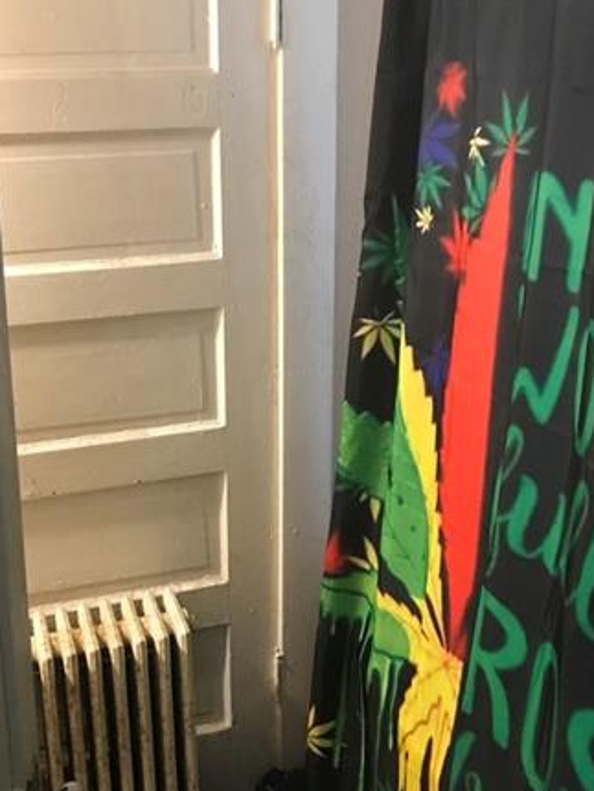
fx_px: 1143
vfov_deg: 38.2
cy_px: 377
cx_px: 349
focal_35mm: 50
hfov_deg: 29.1
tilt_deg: -16.7
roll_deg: -0.6
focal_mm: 3.99
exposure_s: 1/6
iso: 100
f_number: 1.8
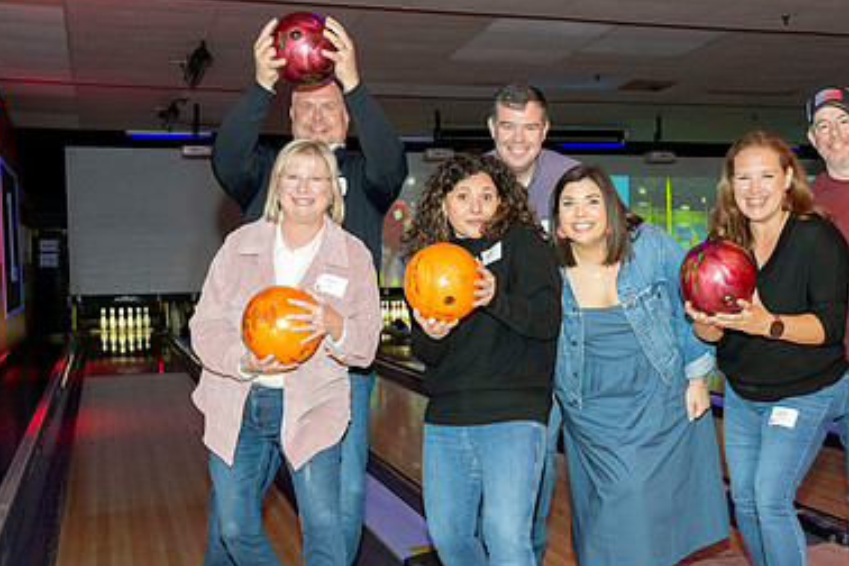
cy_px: 340
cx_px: 532
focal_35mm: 49
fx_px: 1155
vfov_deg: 27.5
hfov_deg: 40.1
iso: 1600
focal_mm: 31.5
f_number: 5.6
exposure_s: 1/60
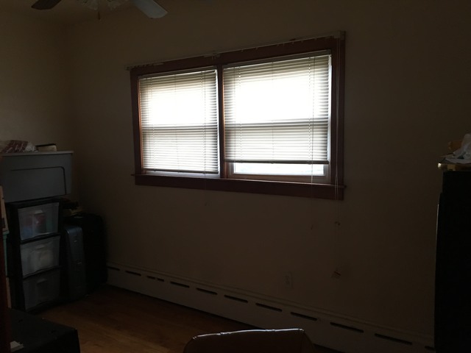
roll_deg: +1.1
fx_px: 395
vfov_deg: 48.2
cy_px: 176
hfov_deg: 61.7
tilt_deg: -5.3
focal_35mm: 29
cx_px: 236
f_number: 2.2
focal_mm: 4.15
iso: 160
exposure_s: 1/30
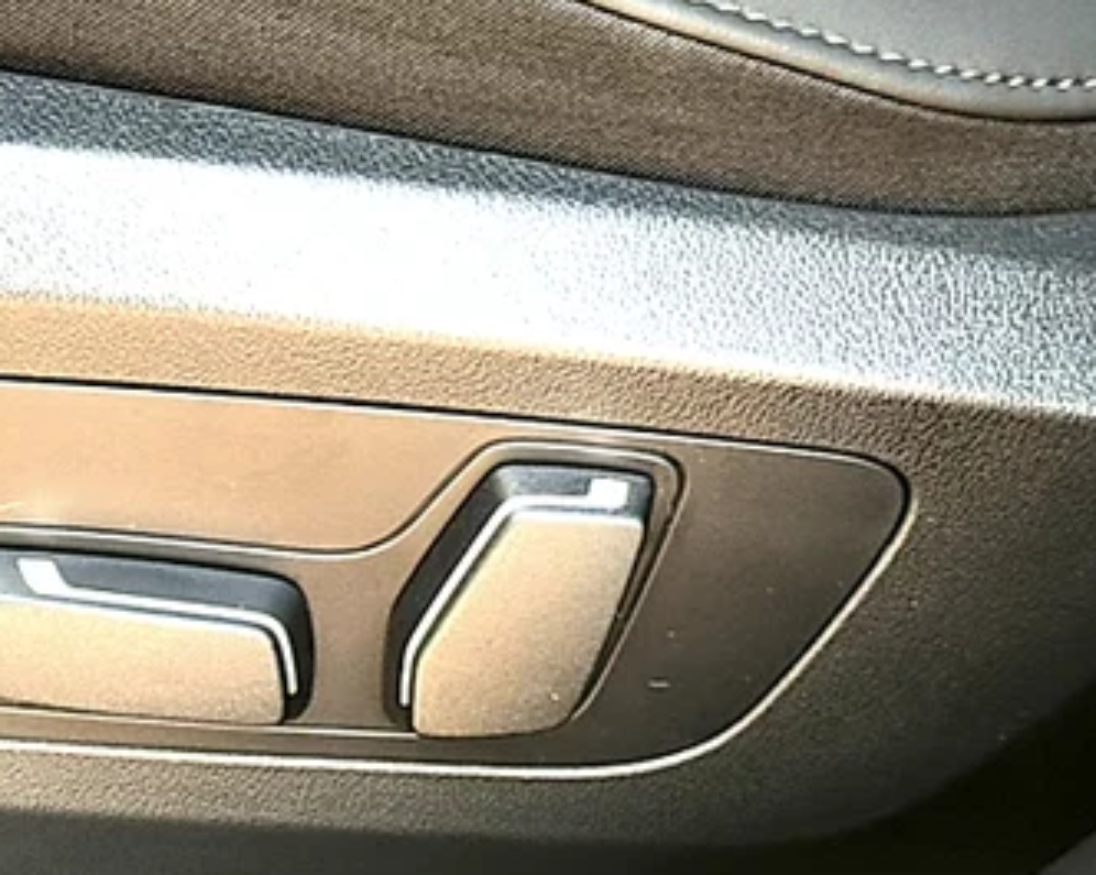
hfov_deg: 18.0
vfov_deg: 14.6
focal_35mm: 105
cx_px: 66
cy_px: 444
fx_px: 3403
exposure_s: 1/97
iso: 50
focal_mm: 6.86
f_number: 1.78
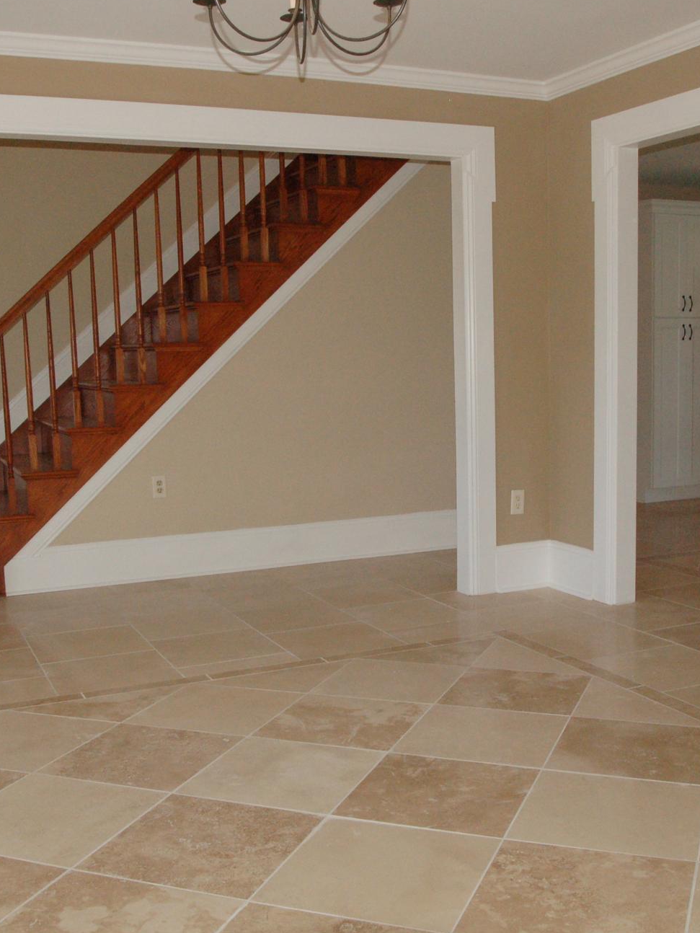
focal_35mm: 39
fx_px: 1045
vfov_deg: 48.1
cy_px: 480
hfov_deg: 37.0
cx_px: 384
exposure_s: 1/100
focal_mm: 17
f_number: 13
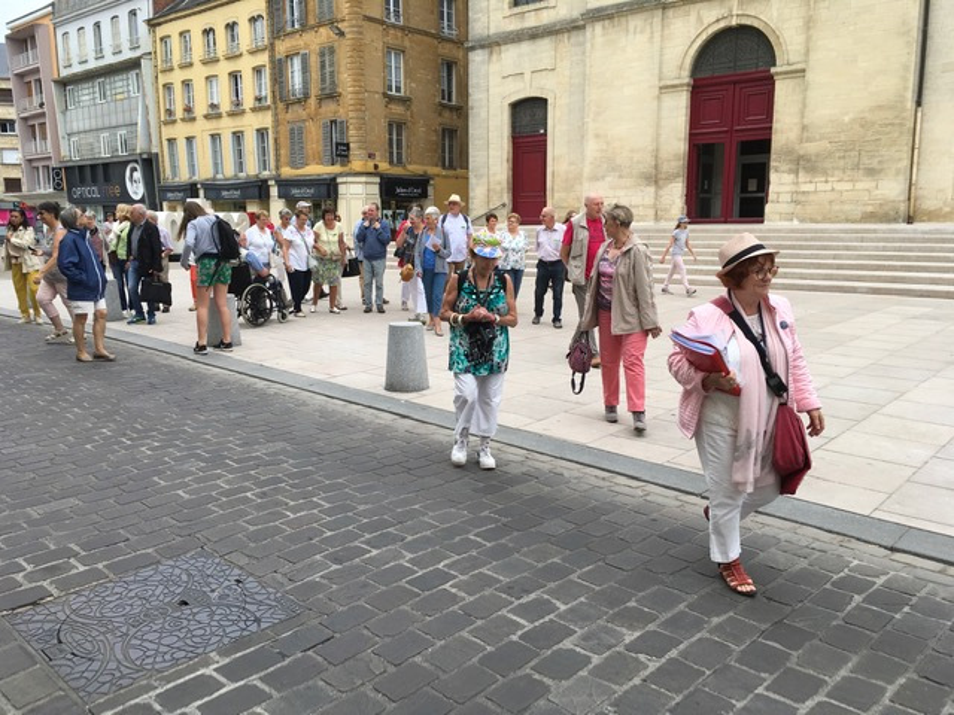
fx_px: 799
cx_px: 477
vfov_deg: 48.2
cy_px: 358
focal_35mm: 29
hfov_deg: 61.7
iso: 25
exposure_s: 1/596
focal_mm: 4.15
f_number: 2.2
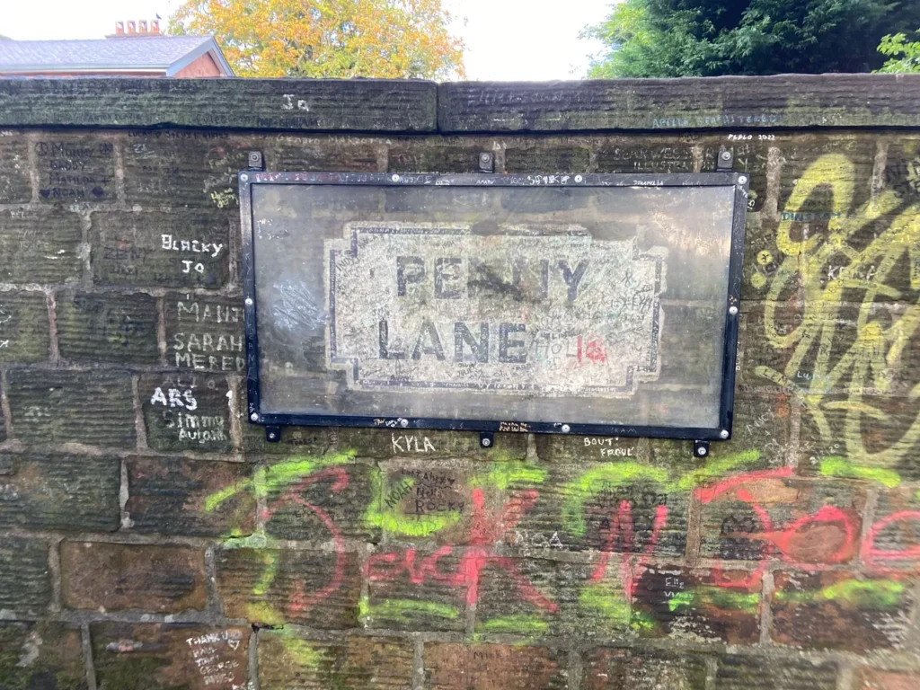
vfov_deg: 53.1
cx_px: 460
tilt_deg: -7.2
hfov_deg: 67.3
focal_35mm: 26
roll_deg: -0.4
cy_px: 345
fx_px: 691
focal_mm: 4.25
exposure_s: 1/122
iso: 80
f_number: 1.8
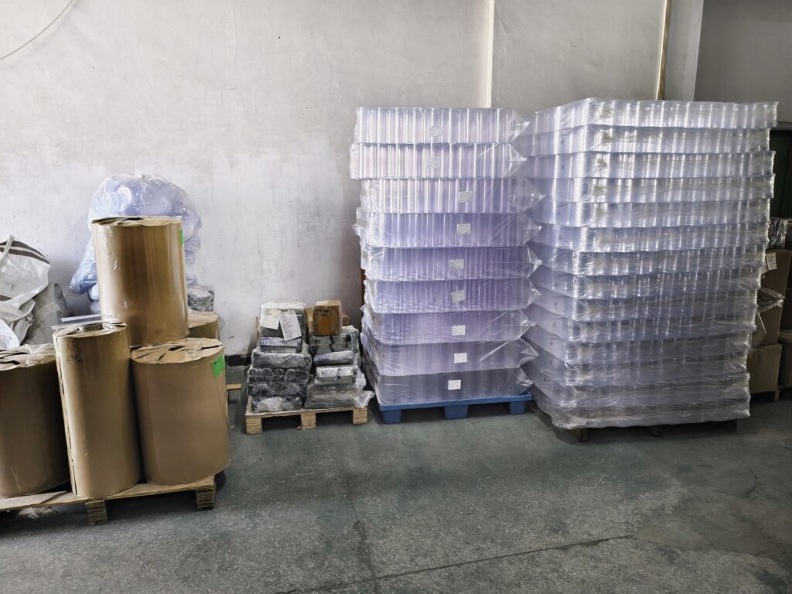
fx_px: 526
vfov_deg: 58.9
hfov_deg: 73.9
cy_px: 297
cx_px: 396
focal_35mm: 23
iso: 476
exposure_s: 1/50
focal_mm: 5.56
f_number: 1.88
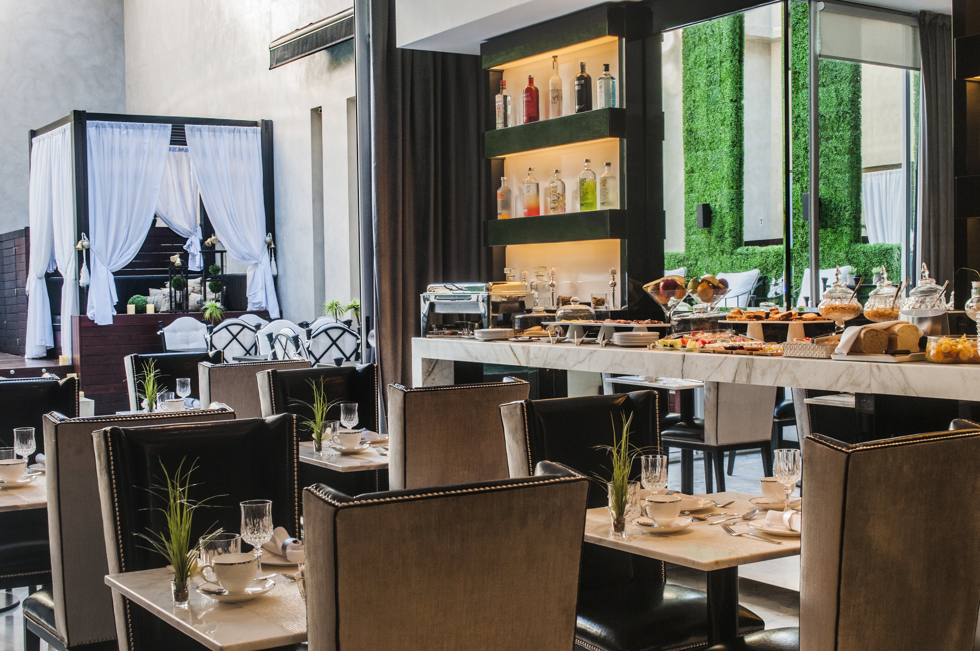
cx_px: 490
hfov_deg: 41.2
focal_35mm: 48
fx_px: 1305
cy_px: 326
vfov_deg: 28.0
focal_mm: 32
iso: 500
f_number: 11
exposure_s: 1/25
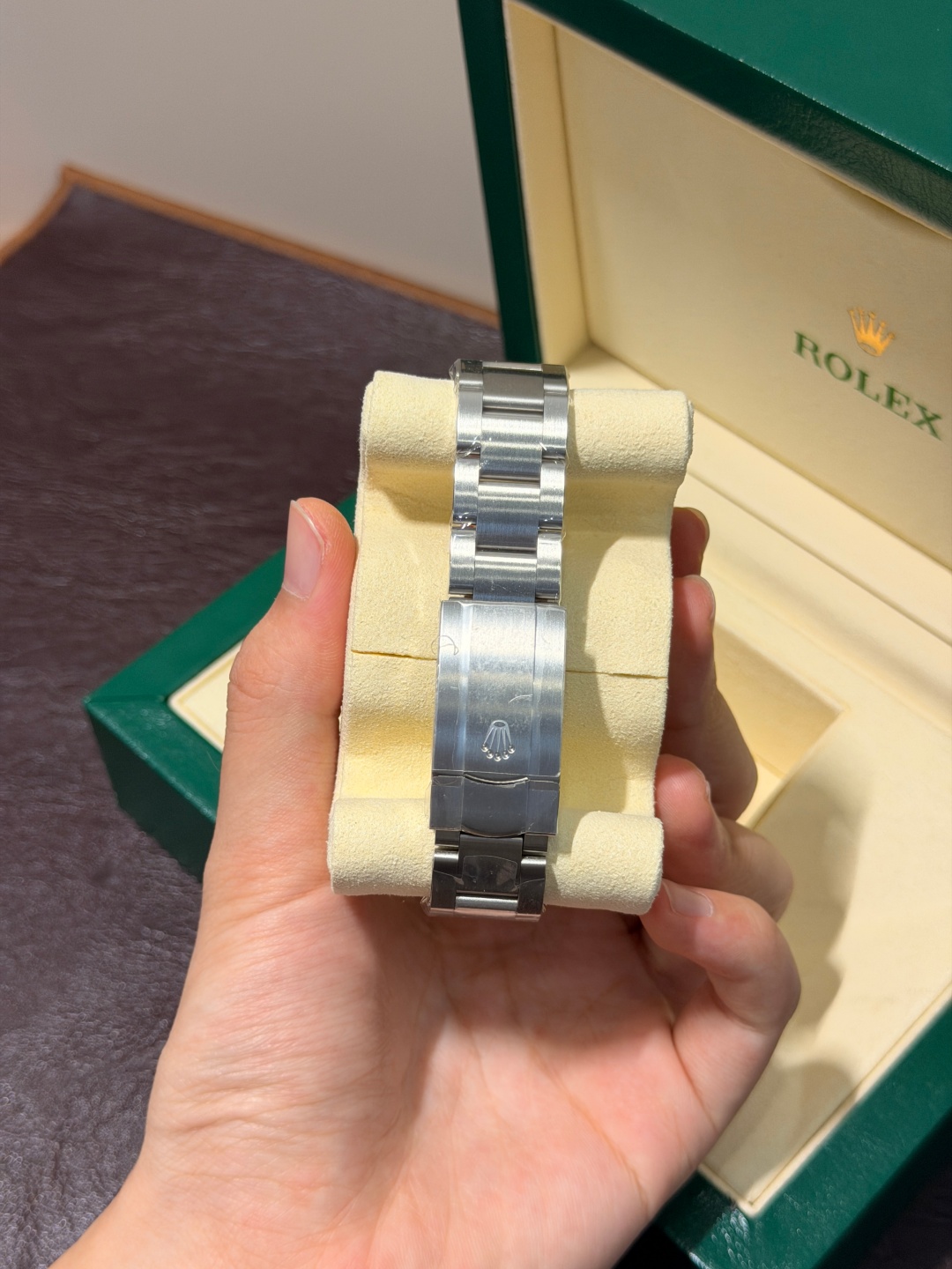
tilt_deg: -53.4
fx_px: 1760
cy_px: 634
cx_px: 476
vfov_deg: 39.7
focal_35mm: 48
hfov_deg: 30.3
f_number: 1.78
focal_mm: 6.76
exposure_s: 1/100
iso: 64
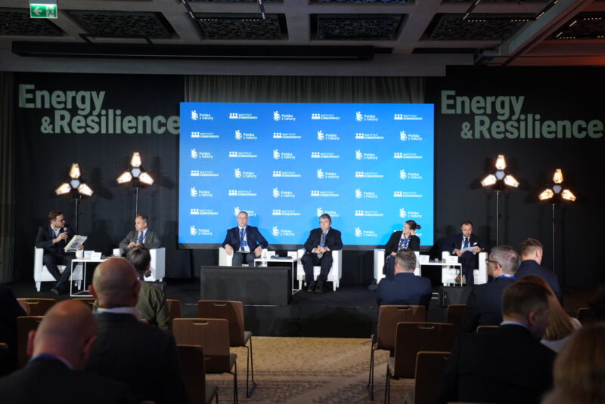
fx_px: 617
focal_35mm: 37
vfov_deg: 36.3
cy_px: 202
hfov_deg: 52.2
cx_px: 302
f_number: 2.8
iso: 2000
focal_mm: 36.7
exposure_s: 1/320
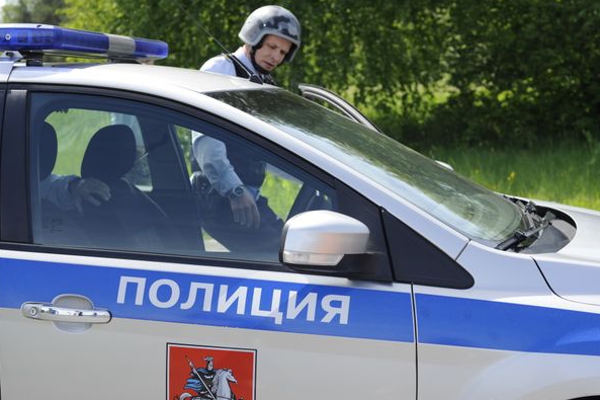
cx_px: 292
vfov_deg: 23.0
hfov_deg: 33.9
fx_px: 983
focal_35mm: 59
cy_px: 230
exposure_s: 1/640
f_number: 5.6
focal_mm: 50
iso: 250
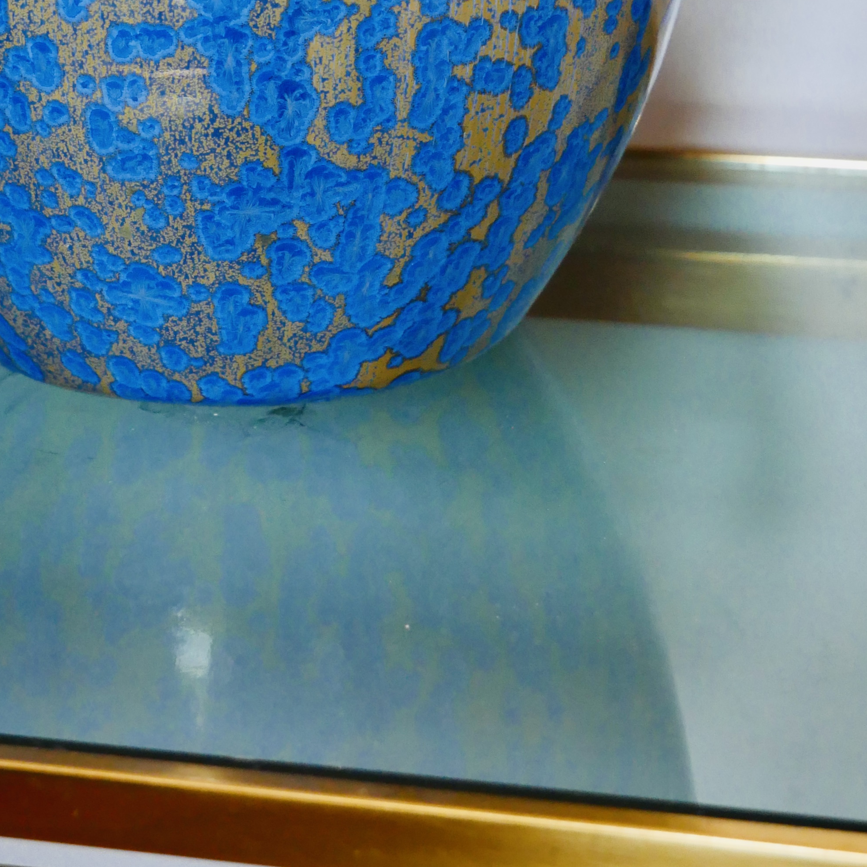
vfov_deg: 19.2
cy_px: 84
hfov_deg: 19.5
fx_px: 2522
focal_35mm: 89
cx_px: 312
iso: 800
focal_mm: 25
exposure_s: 1/60
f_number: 4.5
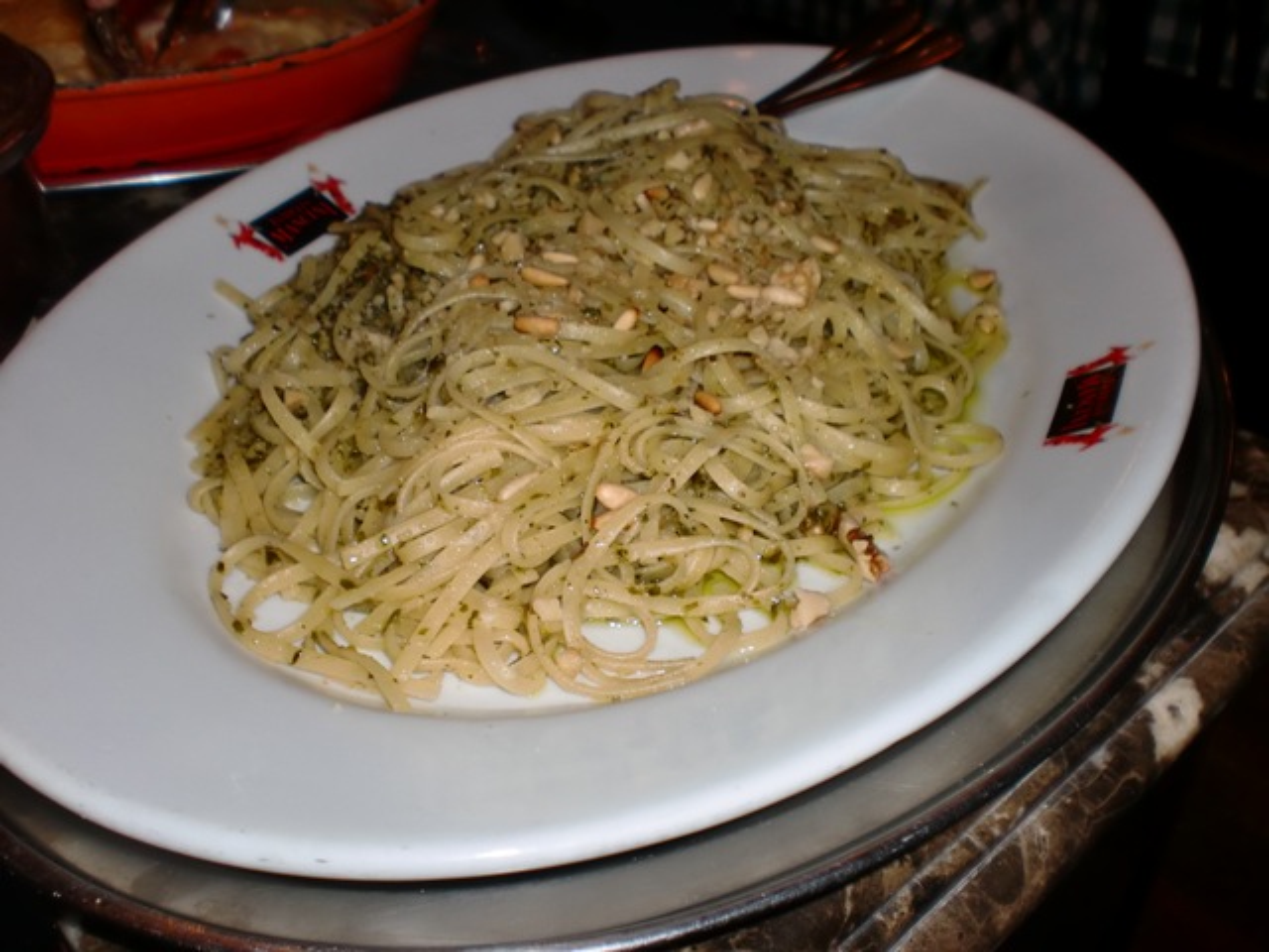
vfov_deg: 40.7
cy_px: 476
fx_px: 1283
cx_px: 634
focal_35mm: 35
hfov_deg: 52.6
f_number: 3.1
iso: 64
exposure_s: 1/40
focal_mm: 6.3
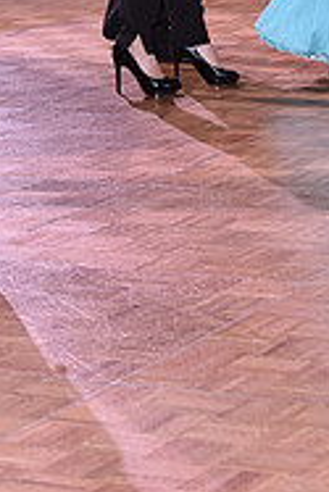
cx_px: 254
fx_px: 2969
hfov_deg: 6.3
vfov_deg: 9.2
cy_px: -260
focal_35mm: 217
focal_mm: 70
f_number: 5
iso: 2000
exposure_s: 1/400
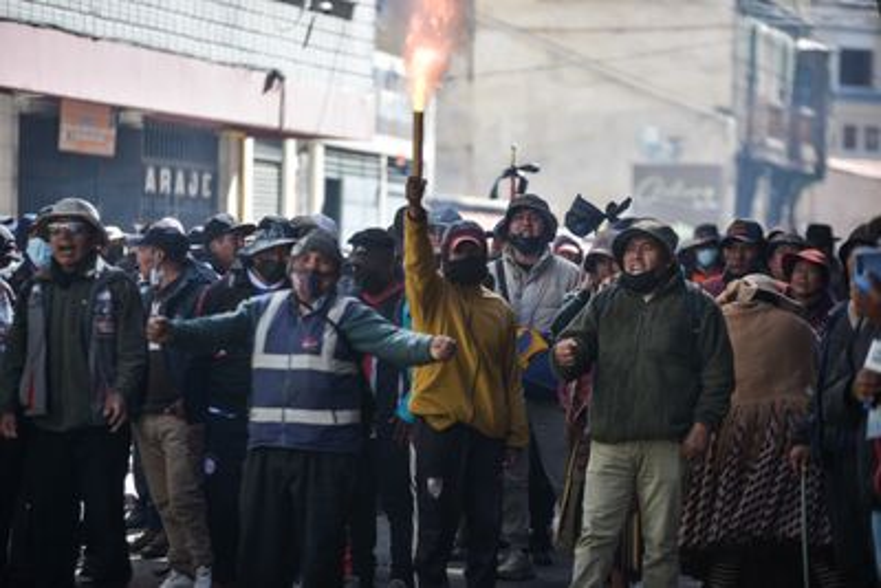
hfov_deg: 13.7
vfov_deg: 9.2
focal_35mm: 150
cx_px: 440
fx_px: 3672
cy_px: 294
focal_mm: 150
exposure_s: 1/1600
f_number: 2.8
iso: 320
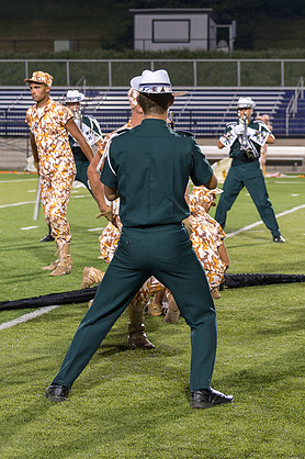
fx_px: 1642
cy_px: 187
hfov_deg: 10.6
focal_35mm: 129
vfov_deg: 15.9
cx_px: 178
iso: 2000
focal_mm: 70
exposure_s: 1/160
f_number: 4.5
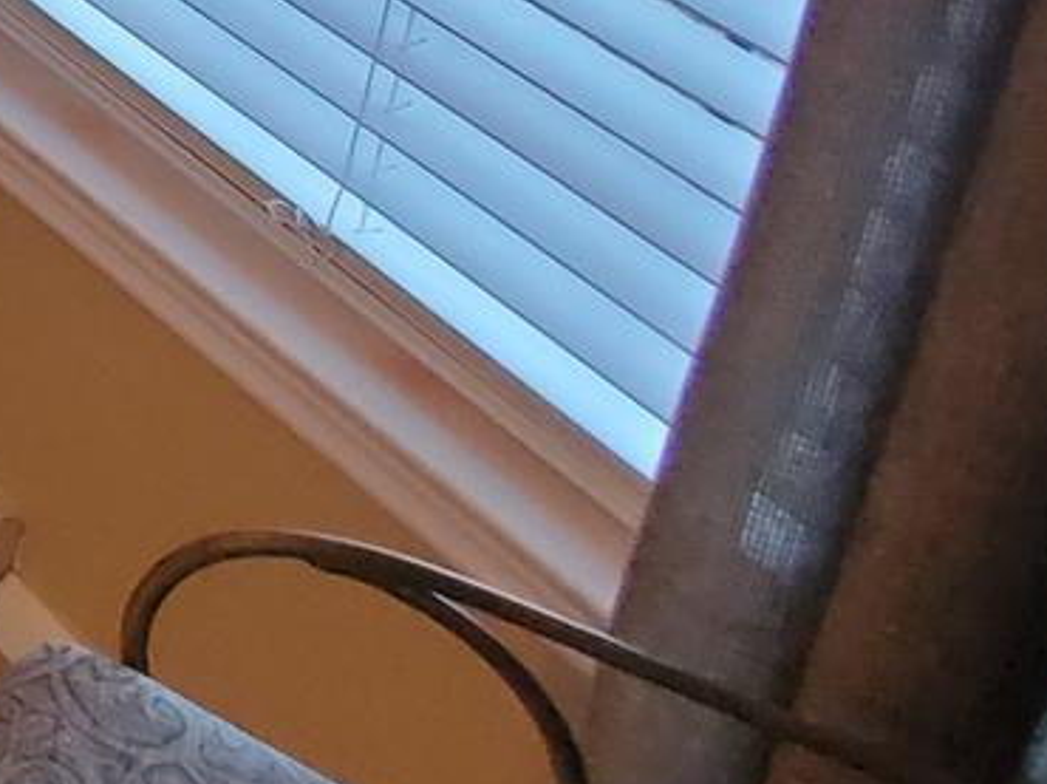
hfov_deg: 13.0
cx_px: -1808
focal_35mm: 72
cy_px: -999
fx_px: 2176
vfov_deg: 14.7
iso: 500
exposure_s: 1/39
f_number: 2.2
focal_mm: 1.8
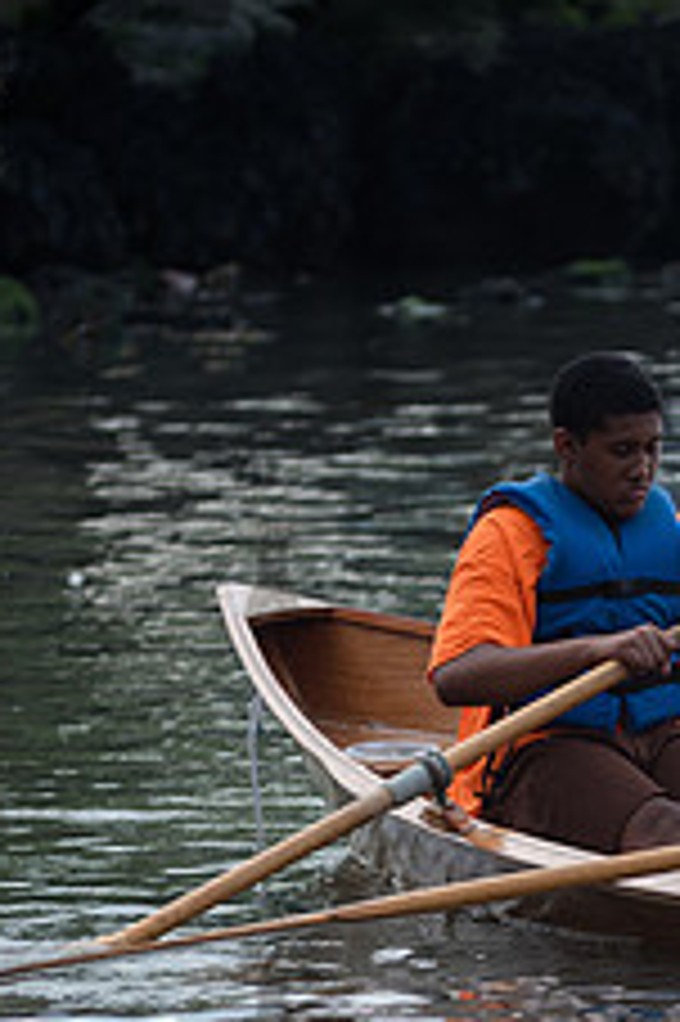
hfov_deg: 2.9
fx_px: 13620
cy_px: 759
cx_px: 851
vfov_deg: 4.3
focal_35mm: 480
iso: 100
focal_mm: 185
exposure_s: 1/640
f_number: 4.5
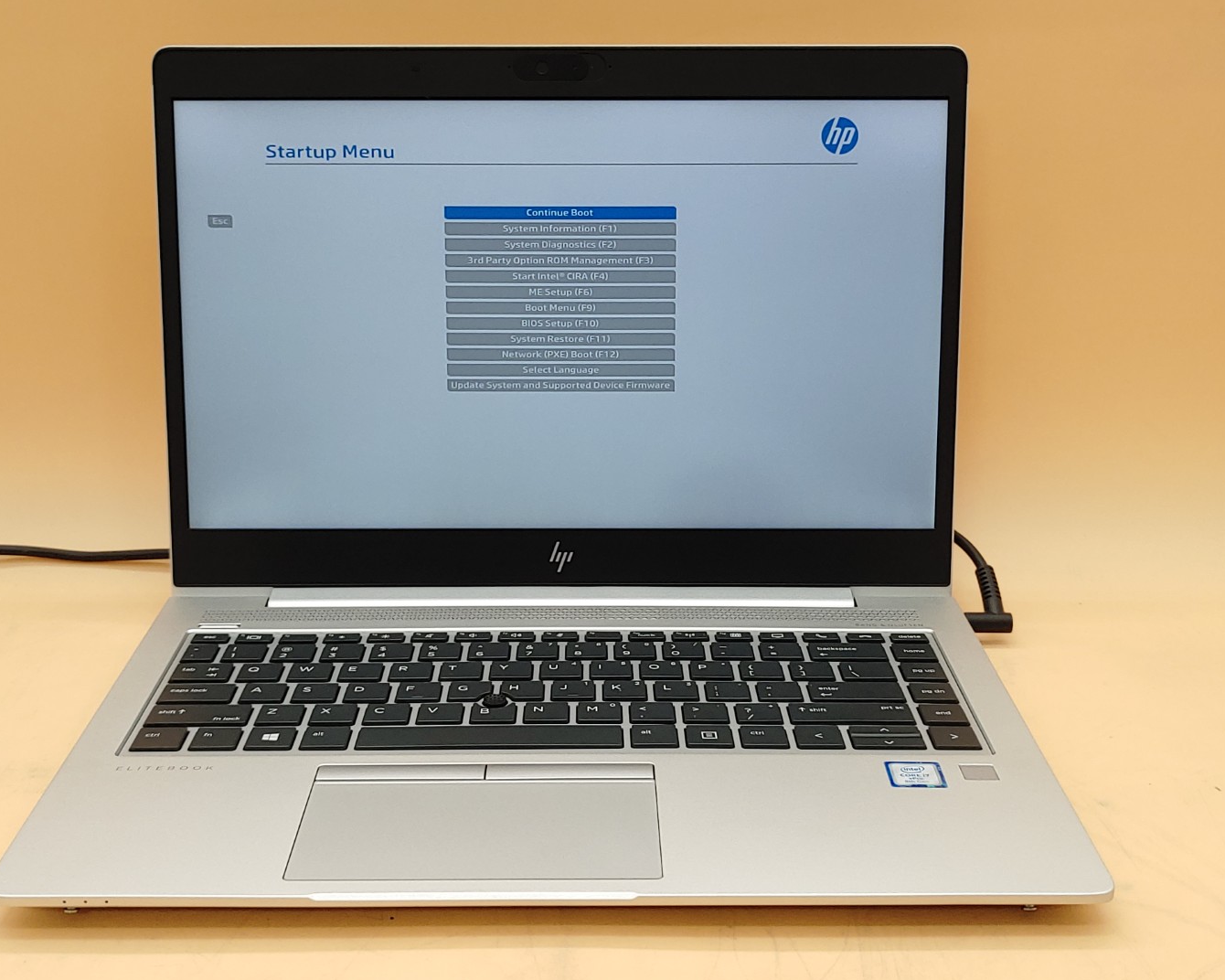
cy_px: 491
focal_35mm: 43
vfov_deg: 34.9
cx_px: 579
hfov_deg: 42.9
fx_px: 1559
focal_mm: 4.36
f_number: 1.8
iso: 50
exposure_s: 1/120
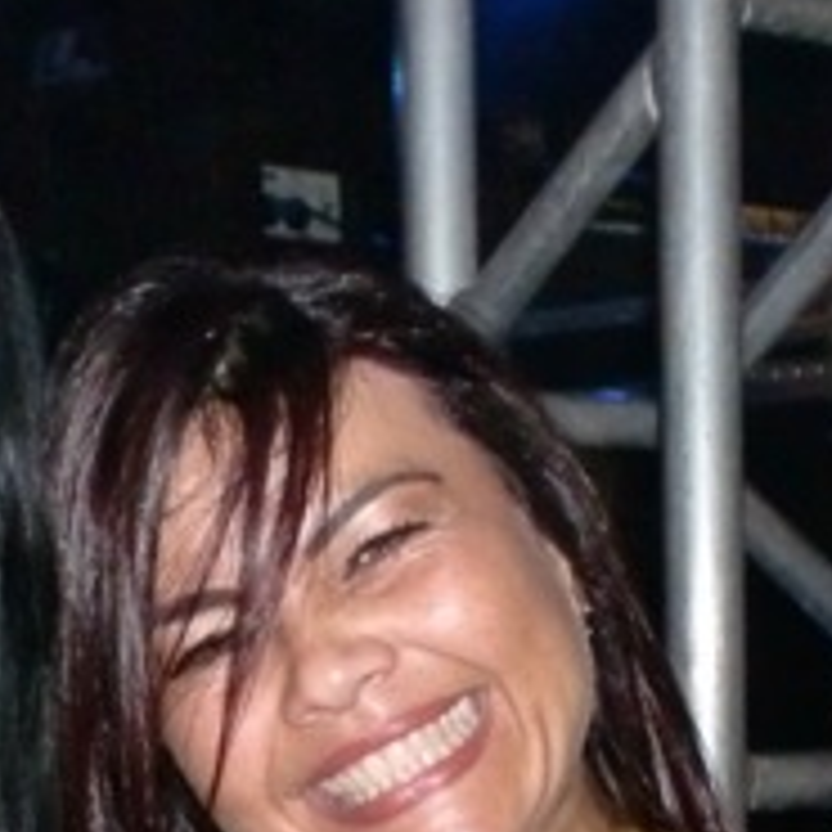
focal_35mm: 107
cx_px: 499
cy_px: 994
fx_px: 2910
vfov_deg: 15.7
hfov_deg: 16.3
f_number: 3.1
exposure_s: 1/40
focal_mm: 6.3
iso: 400
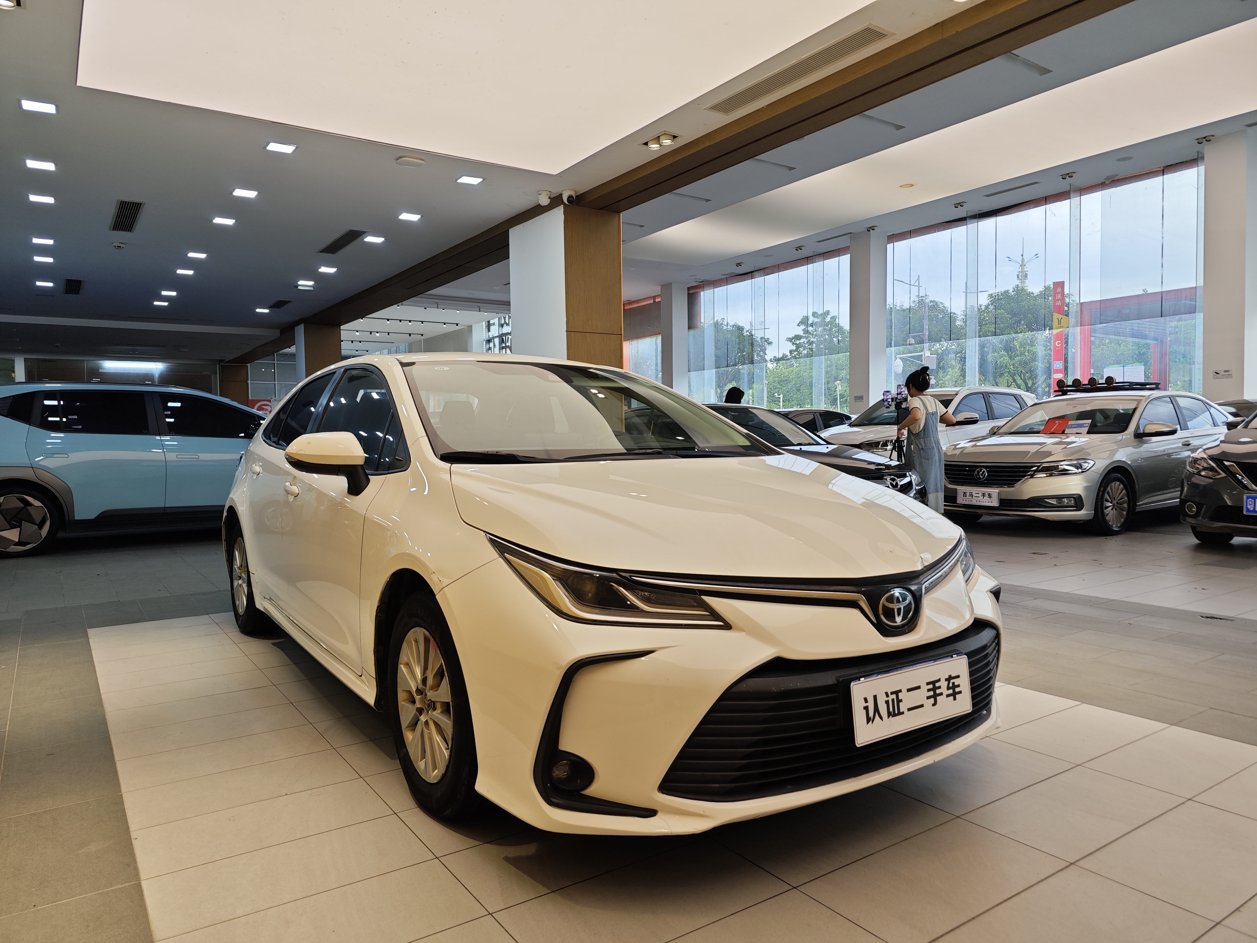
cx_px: 628
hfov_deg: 73.9
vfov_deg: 58.9
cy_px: 472
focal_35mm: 23
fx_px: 835
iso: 50
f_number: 1.9
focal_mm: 8.7
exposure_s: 1/148
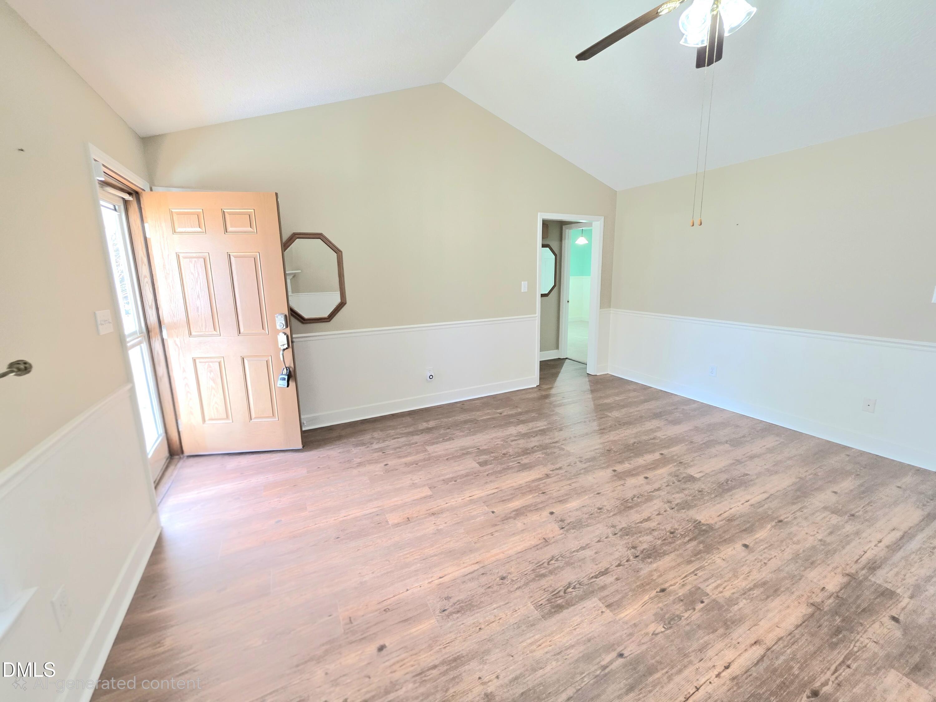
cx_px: 468
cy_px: 351
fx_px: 352
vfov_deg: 89.9
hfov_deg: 106.2
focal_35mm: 13
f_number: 1.9
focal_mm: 2.2
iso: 200
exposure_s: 1/120
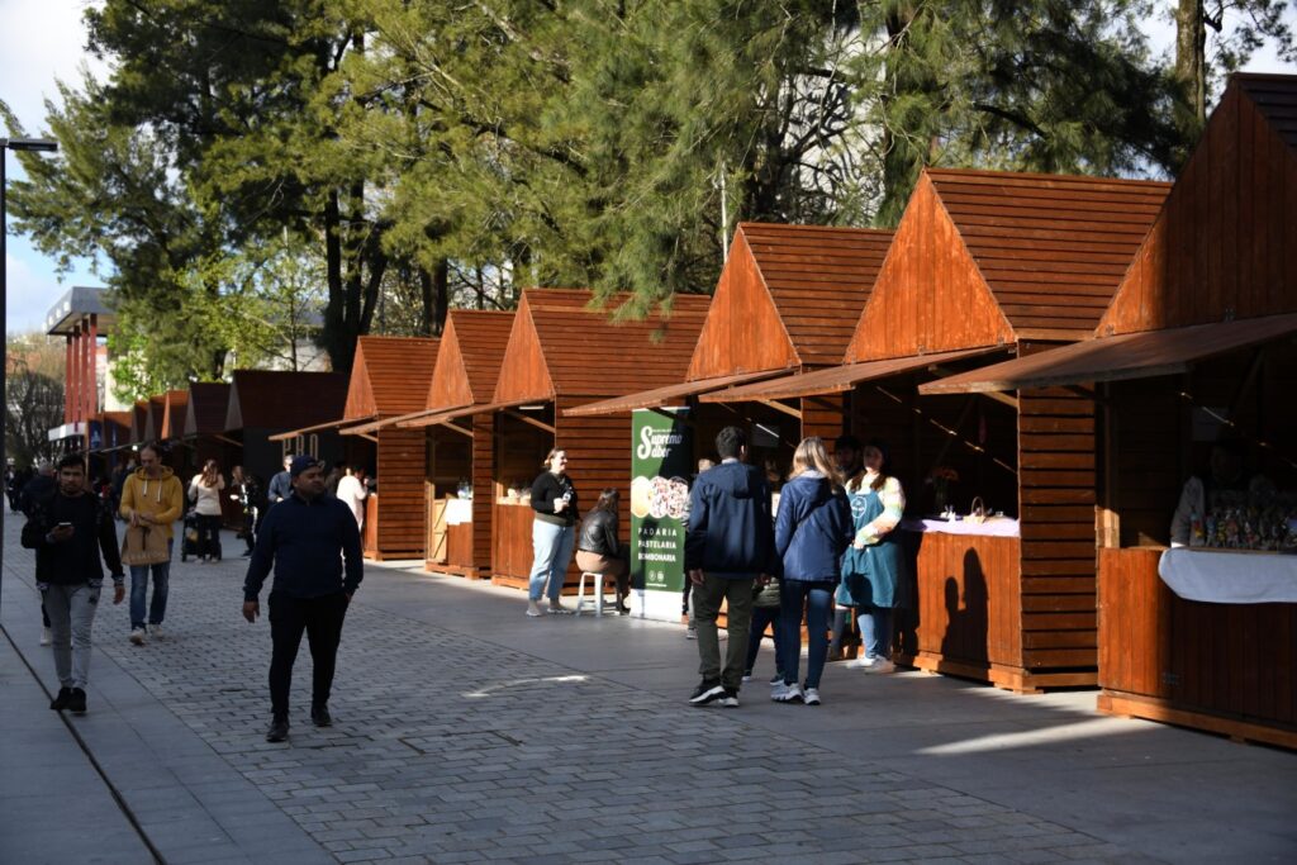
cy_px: 432
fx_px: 1802
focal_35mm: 50
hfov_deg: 39.6
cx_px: 648
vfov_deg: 27.0
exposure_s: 1/1250
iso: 320
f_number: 4.5
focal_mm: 50
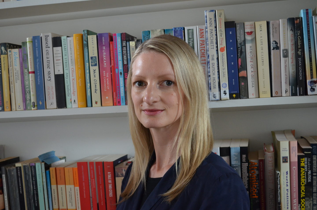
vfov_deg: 26.4
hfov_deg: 39.0
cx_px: 158
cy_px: 105
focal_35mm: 51
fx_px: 448
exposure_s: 1/30
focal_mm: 34
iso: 1250
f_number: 5
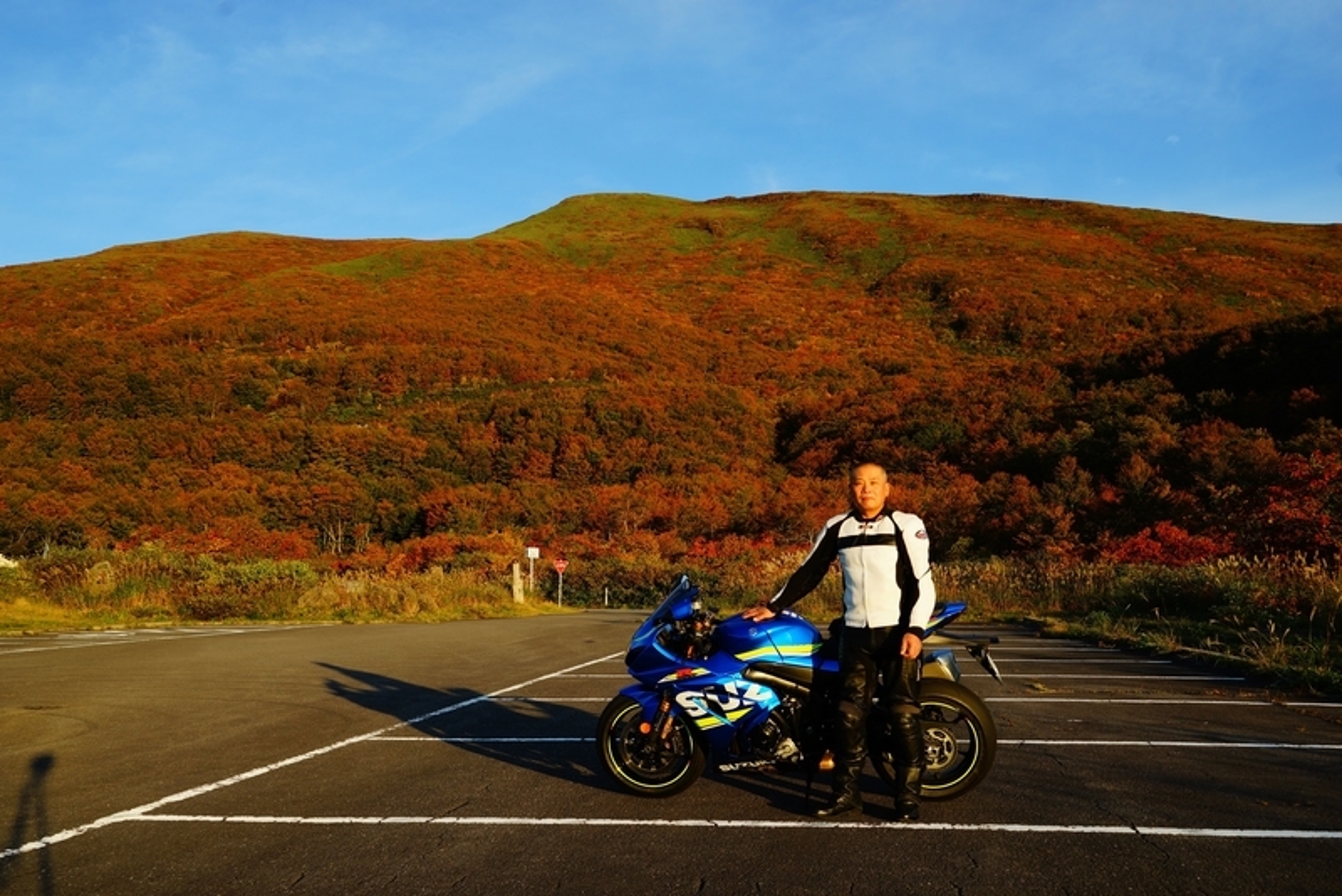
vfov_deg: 40.0
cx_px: 671
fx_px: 1231
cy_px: 448
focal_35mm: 33
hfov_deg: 57.2
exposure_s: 1/100
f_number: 8
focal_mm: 33
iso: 100
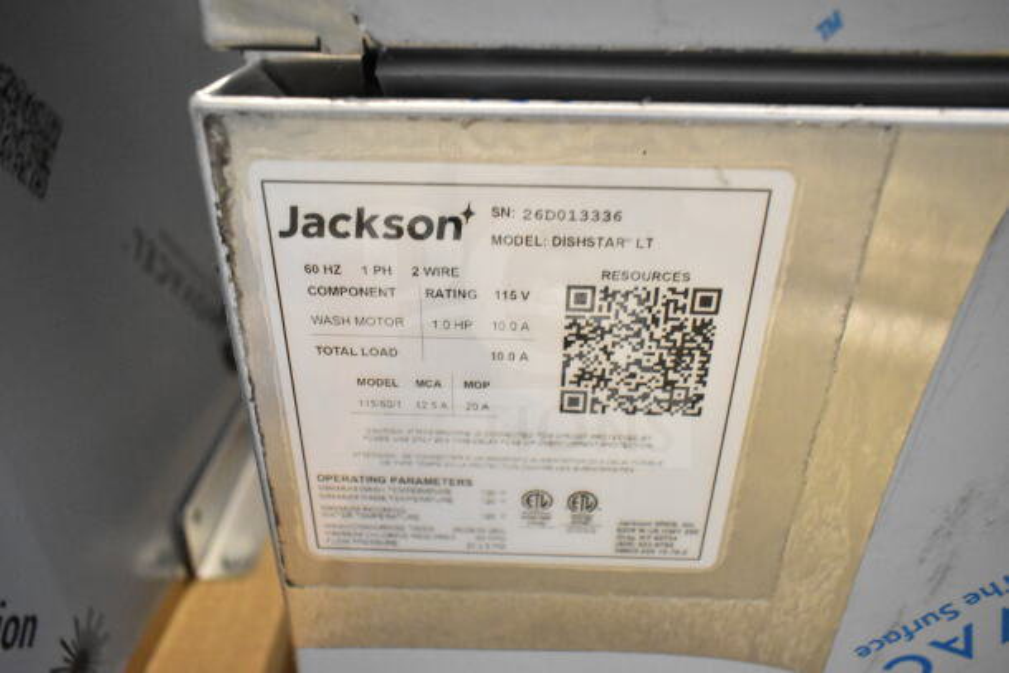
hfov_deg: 67.4
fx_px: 757
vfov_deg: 48.0
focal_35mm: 27
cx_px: 504
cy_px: 336
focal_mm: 18
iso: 8000
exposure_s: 1/30
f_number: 3.5
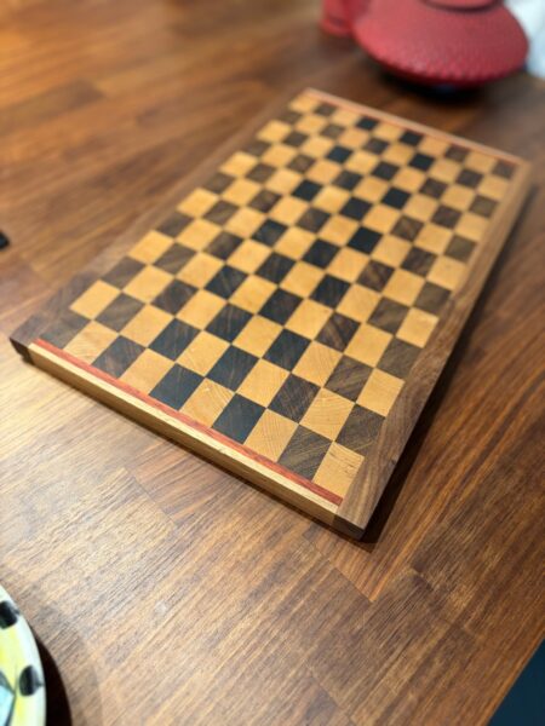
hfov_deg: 53.1
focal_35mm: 26
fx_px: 546
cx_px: 272
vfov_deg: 67.3
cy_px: 363
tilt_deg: -52.6
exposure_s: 1/50
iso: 200
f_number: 1.6
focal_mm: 5.96
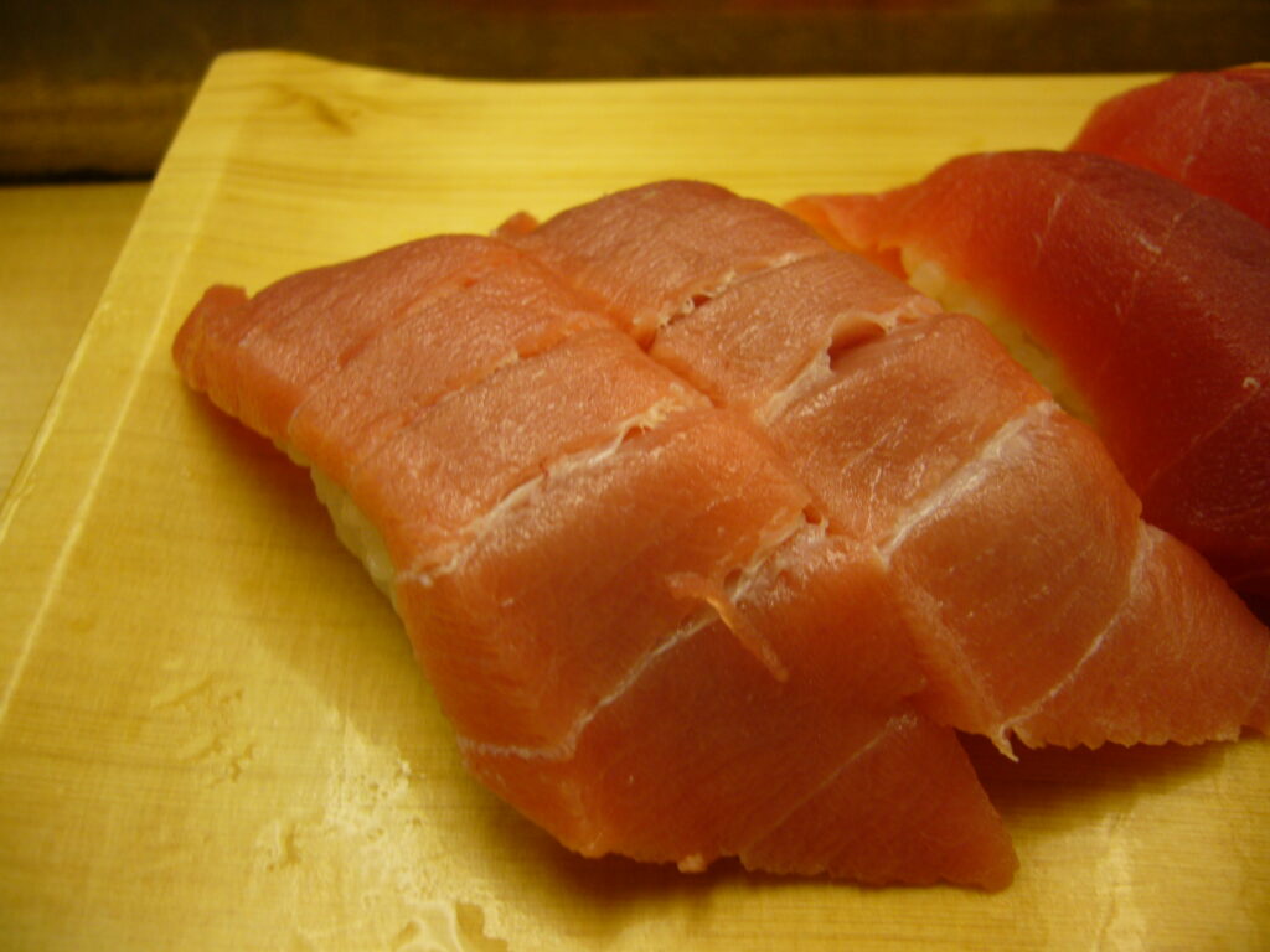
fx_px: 1284
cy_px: 476
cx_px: 635
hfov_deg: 52.6
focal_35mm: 35
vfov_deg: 40.7
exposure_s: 1/30
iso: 100
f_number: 2.8
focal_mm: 5.8
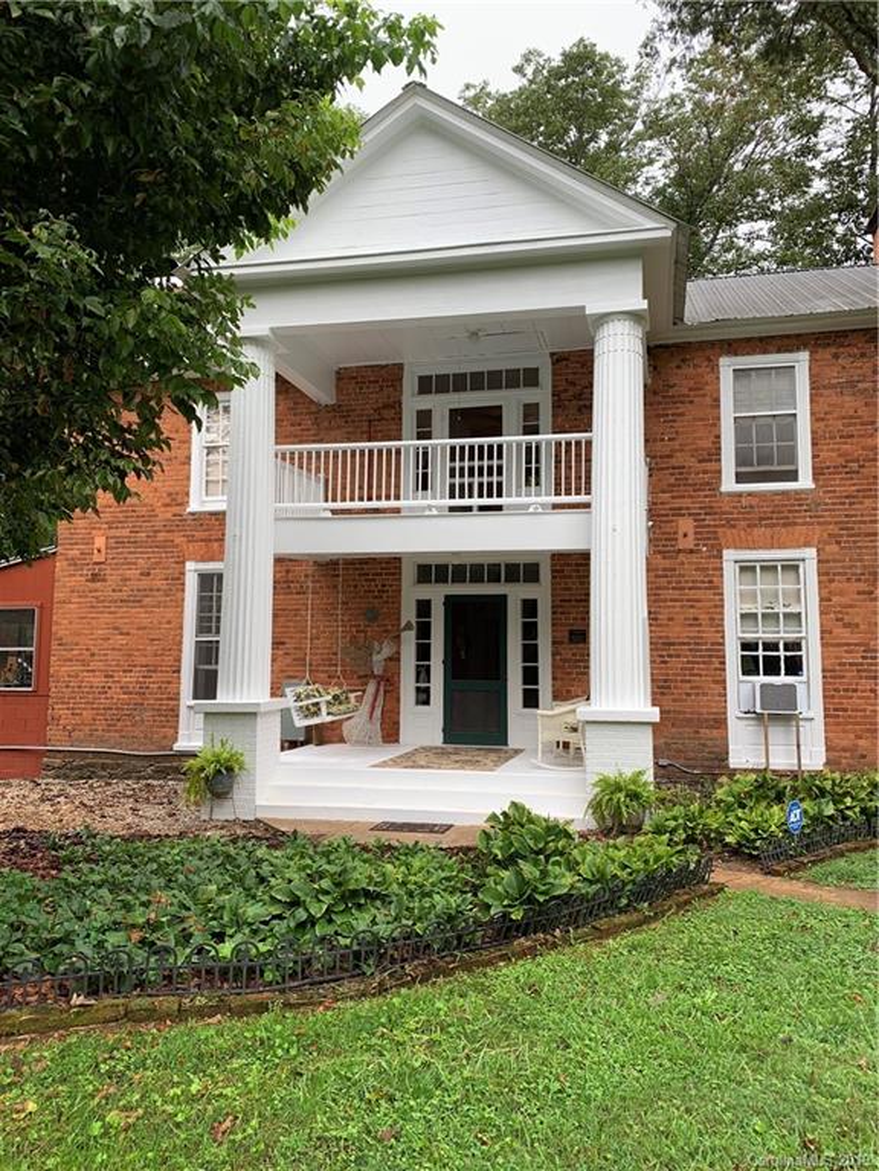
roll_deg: -1.1
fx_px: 880
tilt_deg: +7.7
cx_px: 440
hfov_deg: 53.1
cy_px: 586
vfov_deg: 67.3
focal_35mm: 26
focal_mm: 4.25
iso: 25
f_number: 1.8
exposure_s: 1/214
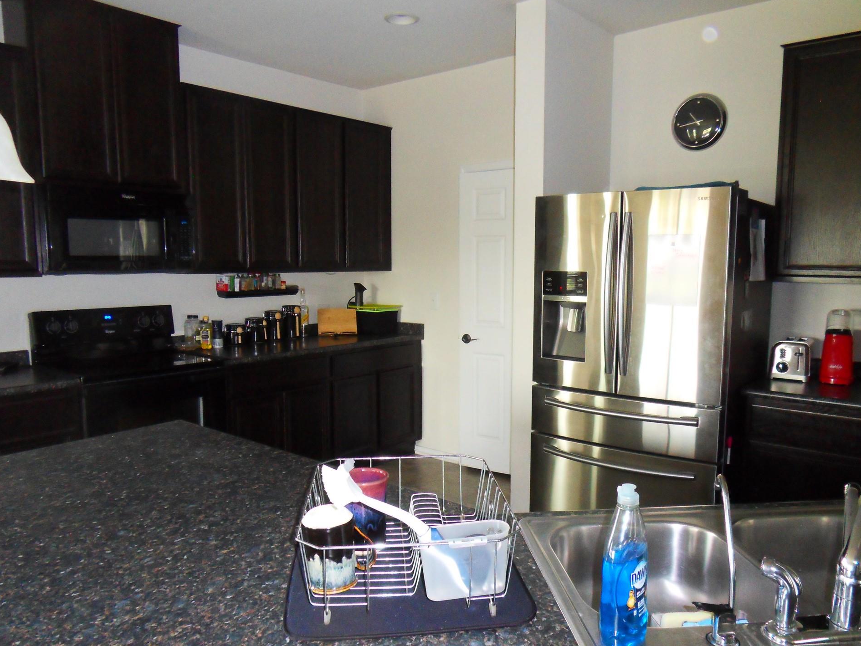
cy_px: 333
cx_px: 458
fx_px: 647
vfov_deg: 53.1
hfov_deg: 67.2
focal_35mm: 26
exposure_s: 1/45
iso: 400
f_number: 3.3
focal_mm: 4.2
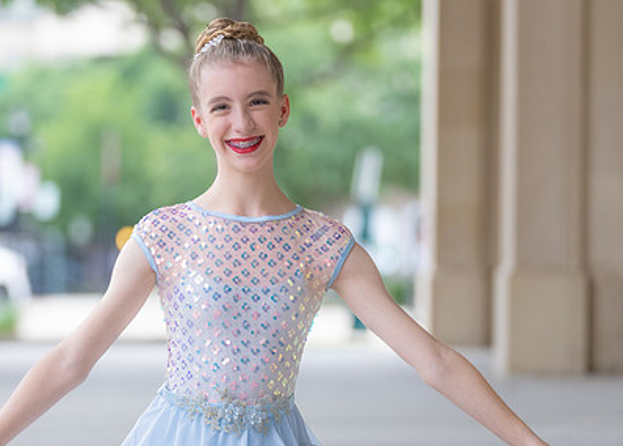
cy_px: 251
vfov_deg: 6.9
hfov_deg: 9.6
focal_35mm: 209
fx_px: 3701
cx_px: 222
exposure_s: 1/320
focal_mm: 124
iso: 800
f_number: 2.8
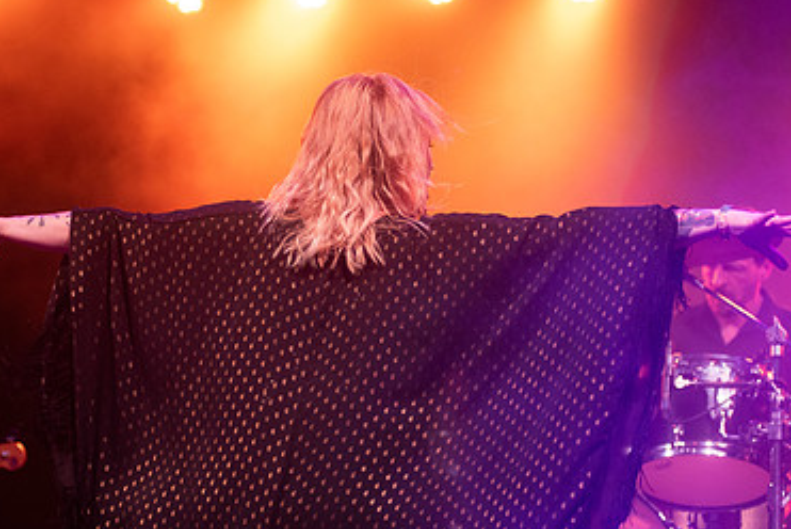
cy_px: 280
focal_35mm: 125
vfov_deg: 11.0
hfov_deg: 16.4
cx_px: 288
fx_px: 2749
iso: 2500
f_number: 3.2
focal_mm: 80
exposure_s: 1/400
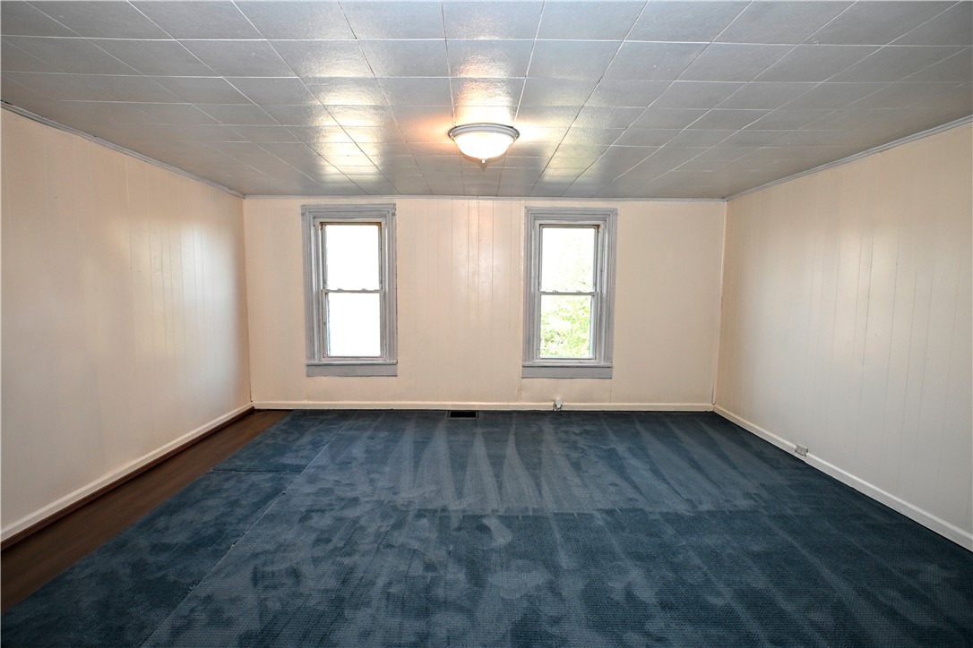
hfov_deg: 90.0
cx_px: 486
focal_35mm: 18
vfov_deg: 67.4
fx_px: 486
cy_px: 324
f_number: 4
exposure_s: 1/60
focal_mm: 12
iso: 280
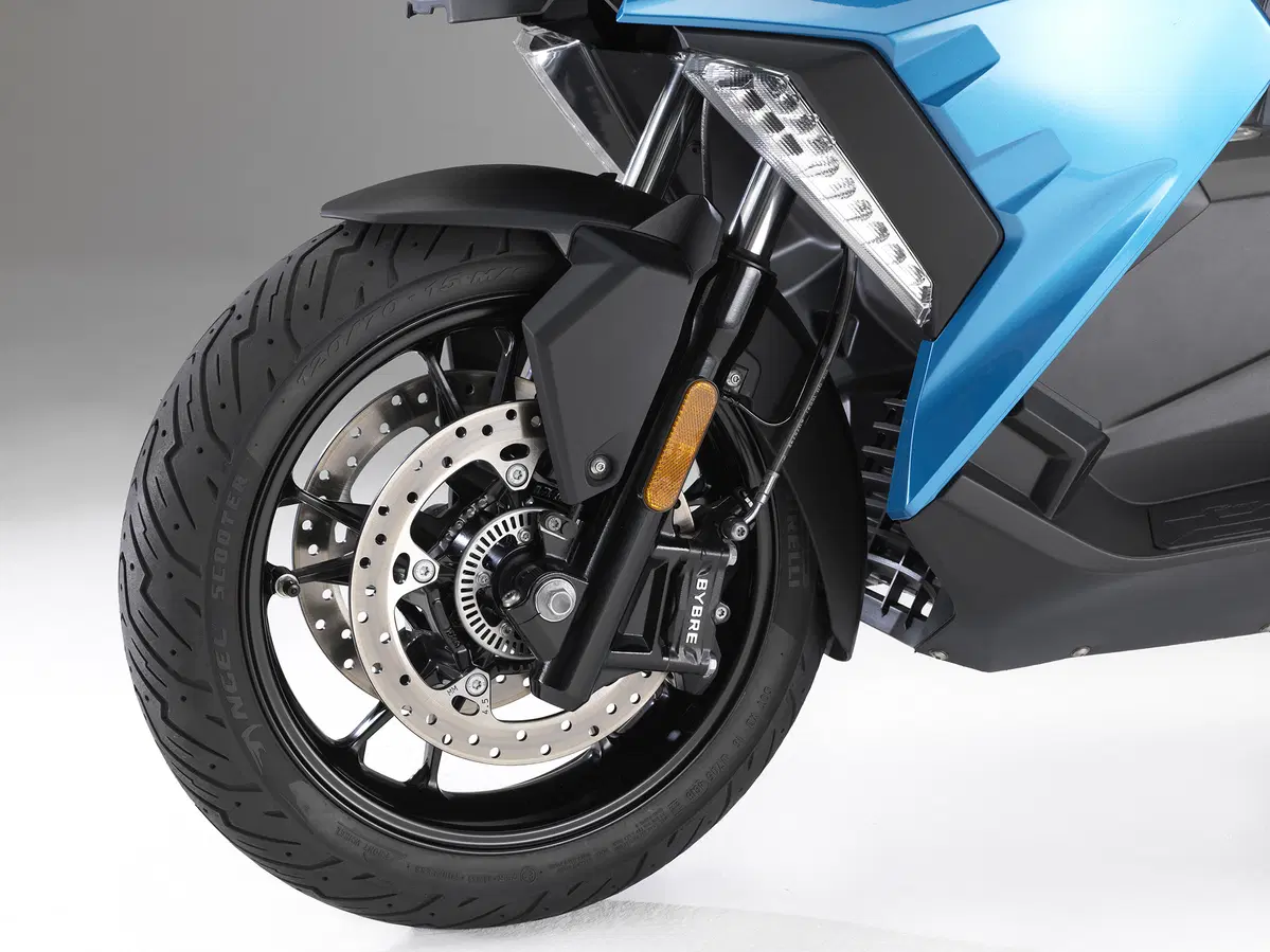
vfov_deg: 18.9
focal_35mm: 78
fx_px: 2861
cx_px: 635
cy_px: 476
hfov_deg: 25.0
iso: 100
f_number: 13
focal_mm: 100
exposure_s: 1/180
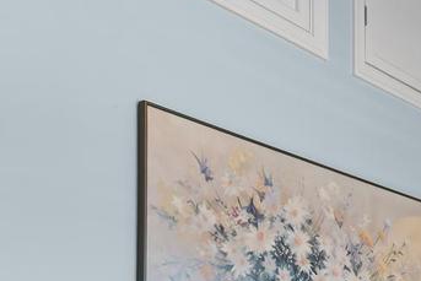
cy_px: 402
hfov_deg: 27.8
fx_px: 737
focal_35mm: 63
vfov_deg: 19.3
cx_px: 511
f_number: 7.1
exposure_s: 1/1.67
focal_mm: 10
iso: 200
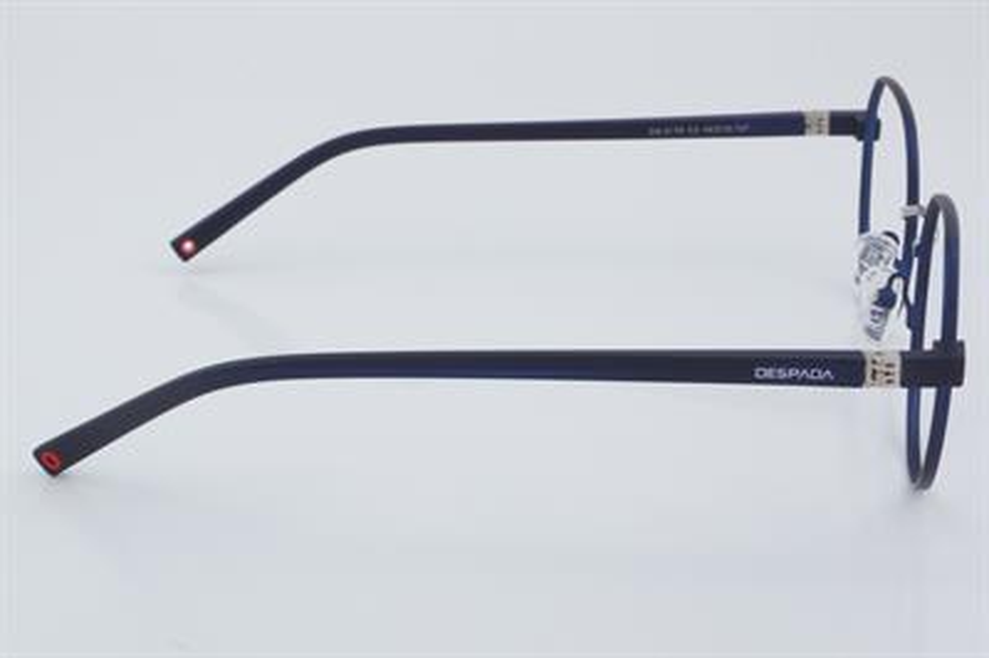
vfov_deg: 20.1
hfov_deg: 29.9
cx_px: 494
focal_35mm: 68
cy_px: 329
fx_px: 1853
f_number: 32
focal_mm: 45
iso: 100
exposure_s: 1/4
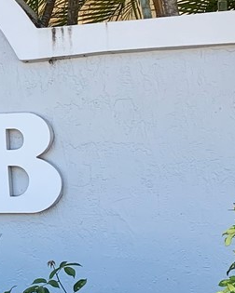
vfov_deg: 14.9
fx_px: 1122
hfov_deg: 10.6
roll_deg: +0.8
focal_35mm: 129
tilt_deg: +5.1
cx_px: -281
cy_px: 82
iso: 25
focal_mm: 4.25
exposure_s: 1/369
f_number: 1.8
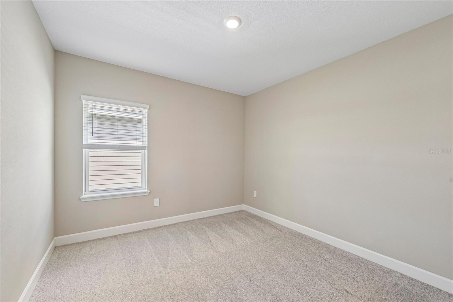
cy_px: 151
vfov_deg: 81.2
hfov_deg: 104.3
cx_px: 226
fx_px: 176
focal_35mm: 14
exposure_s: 1/60
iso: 400
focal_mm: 14
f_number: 8
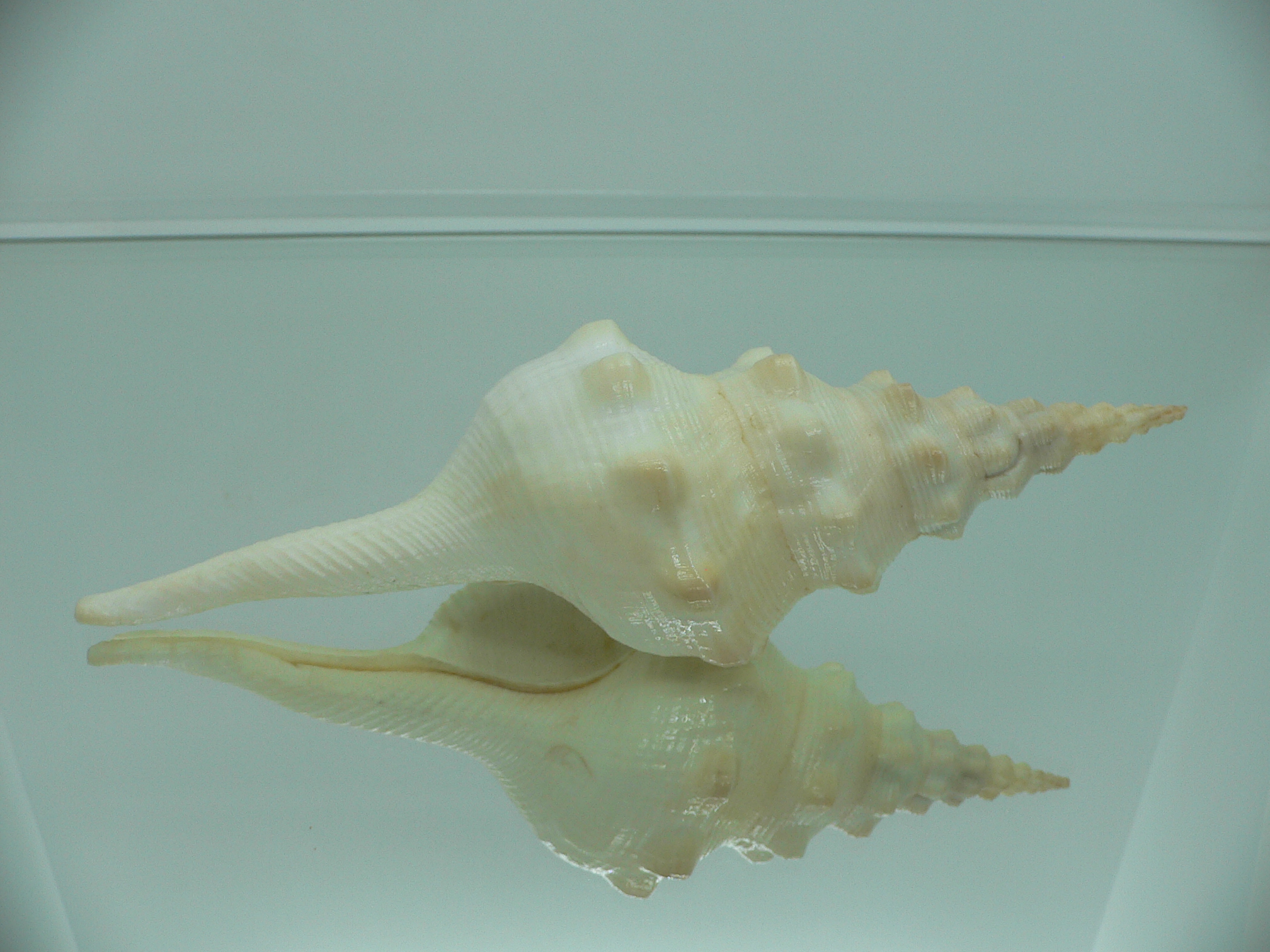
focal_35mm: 35
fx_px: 1284
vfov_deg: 40.7
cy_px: 476
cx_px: 635
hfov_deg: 52.6
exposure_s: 1/60
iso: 80
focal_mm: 4.6
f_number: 2.8
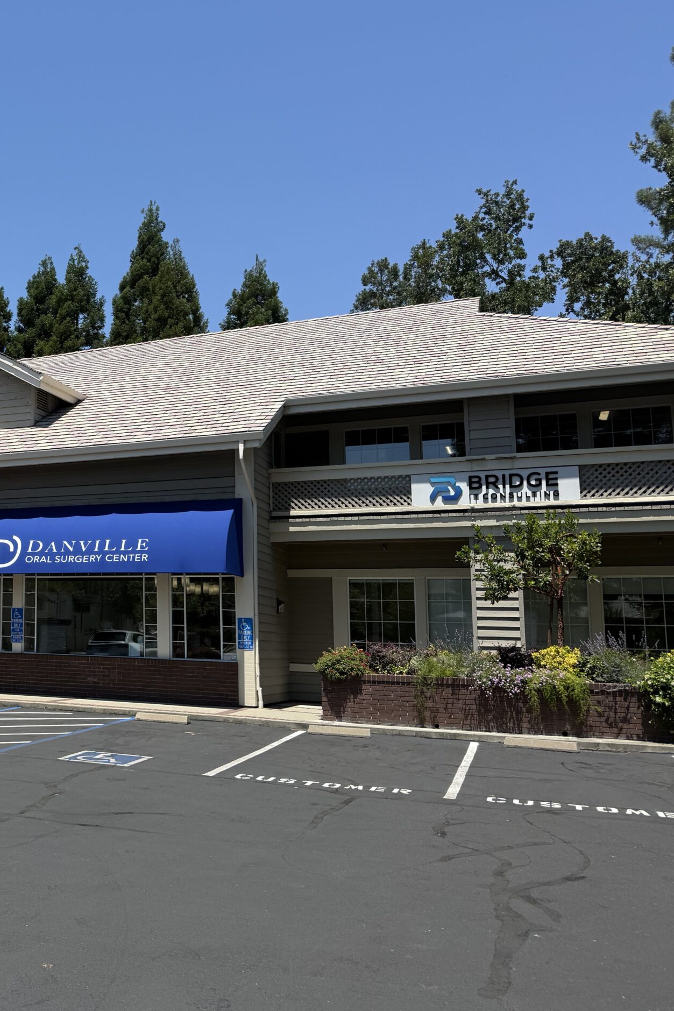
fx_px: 955
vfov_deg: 55.8
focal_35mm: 34
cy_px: 499
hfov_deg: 35.1
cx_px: -5
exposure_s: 1/4167
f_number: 1.78
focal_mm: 6.76
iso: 80
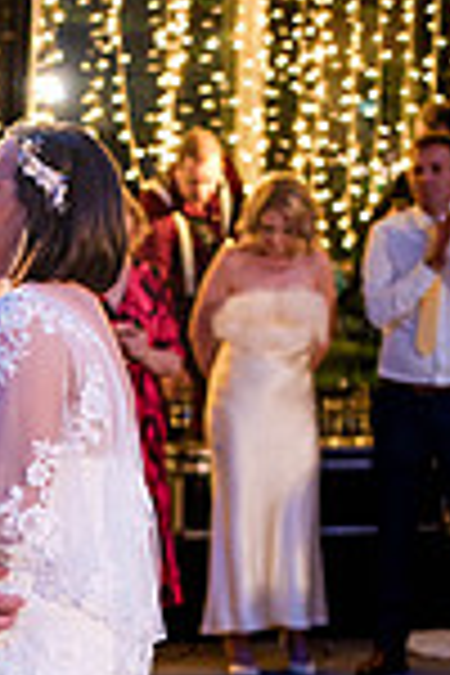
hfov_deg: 12.9
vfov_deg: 18.9
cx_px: 9
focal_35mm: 105
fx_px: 1969
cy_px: 670
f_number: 1.8
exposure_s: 1/250
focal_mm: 35
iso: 2500
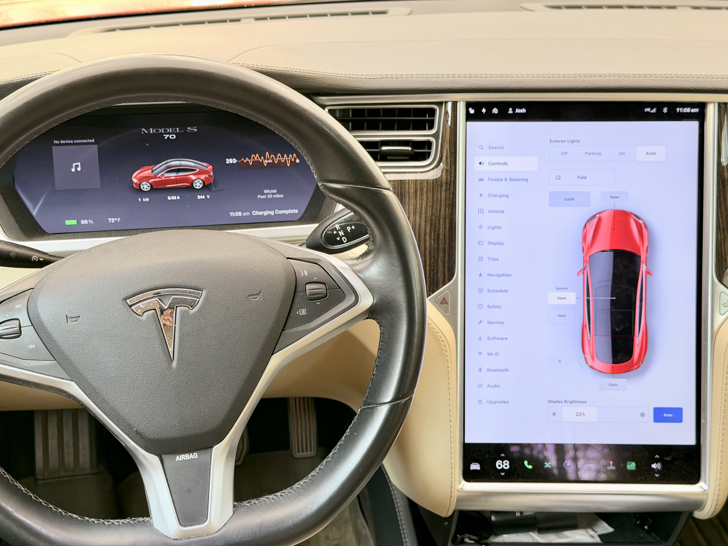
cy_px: 273
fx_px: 1009
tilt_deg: -26.4
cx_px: 364
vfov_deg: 30.3
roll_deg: +0.1
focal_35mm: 48
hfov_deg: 39.7
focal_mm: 6.76
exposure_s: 1/67
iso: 64
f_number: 1.78
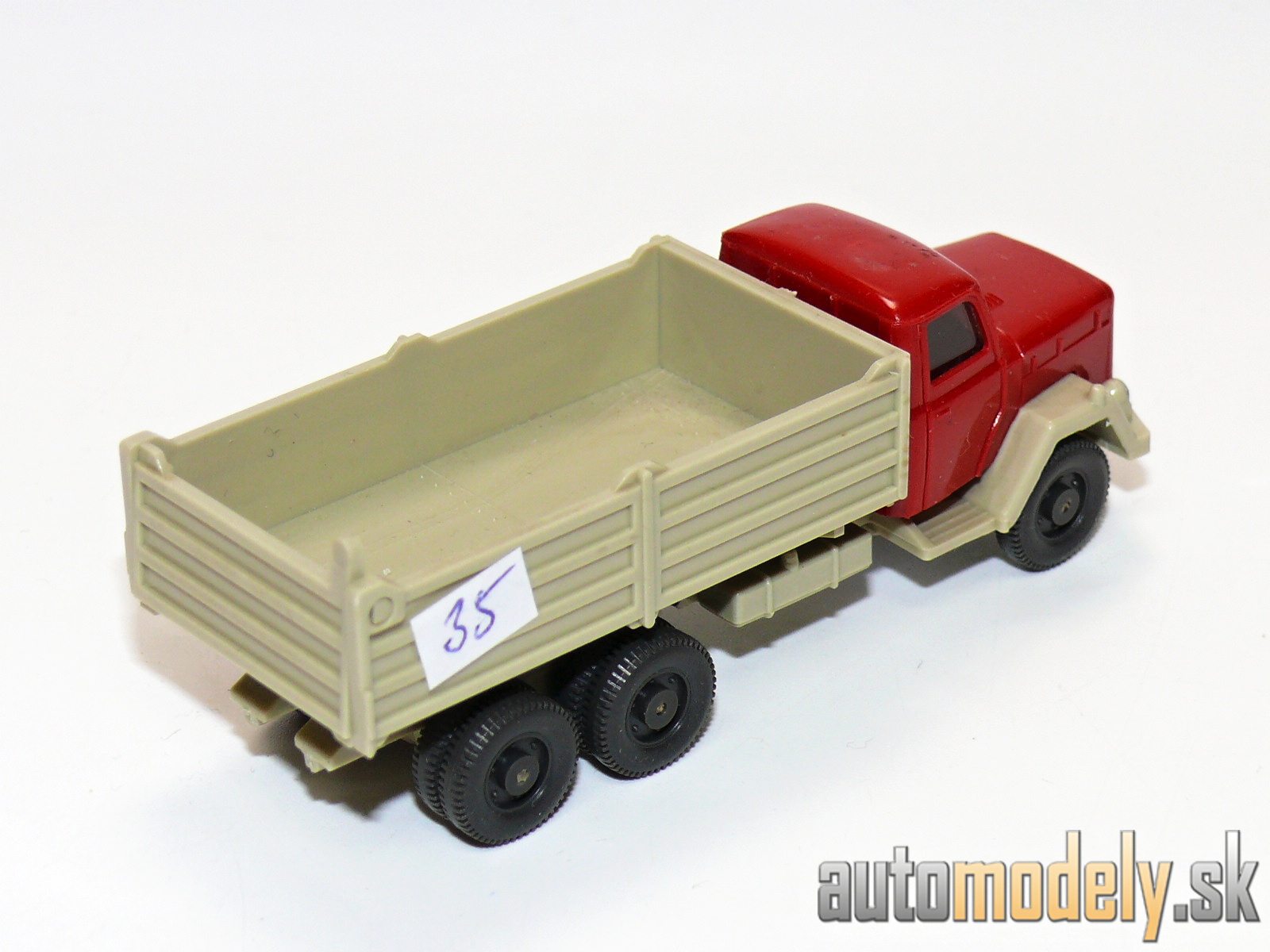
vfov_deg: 14.1
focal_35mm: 105
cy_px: 476
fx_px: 3852
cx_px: 635
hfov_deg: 18.7
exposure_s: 1/30
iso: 100
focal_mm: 13.7
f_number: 4
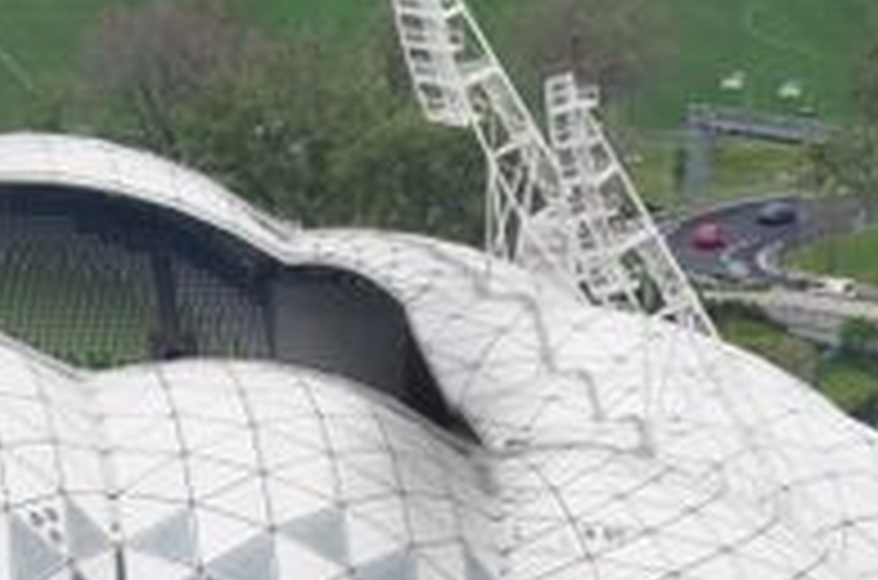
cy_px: 504
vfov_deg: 1.3
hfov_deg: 2.0
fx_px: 24962
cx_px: -761
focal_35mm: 1026
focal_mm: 130
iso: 200
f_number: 10
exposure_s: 1/250
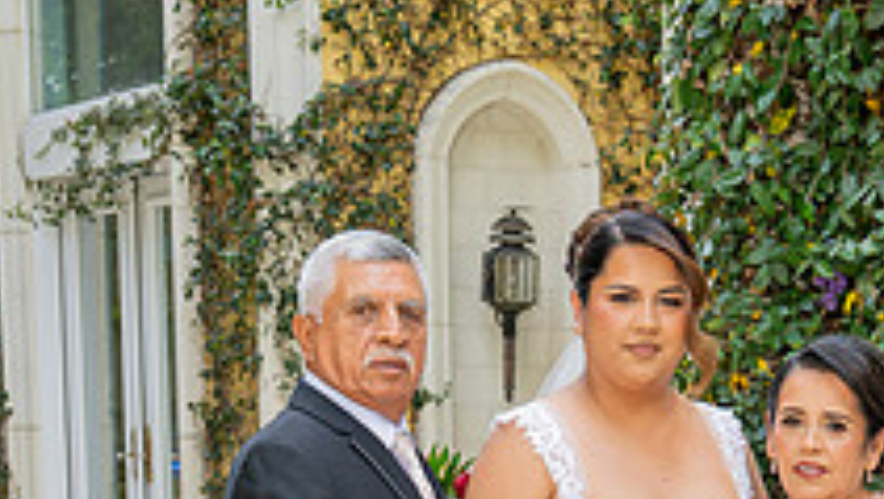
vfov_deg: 11.5
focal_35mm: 102
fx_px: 2392
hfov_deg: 20.7
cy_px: 725
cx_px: 681
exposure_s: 1/200
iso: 200
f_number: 4.5
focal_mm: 30.5
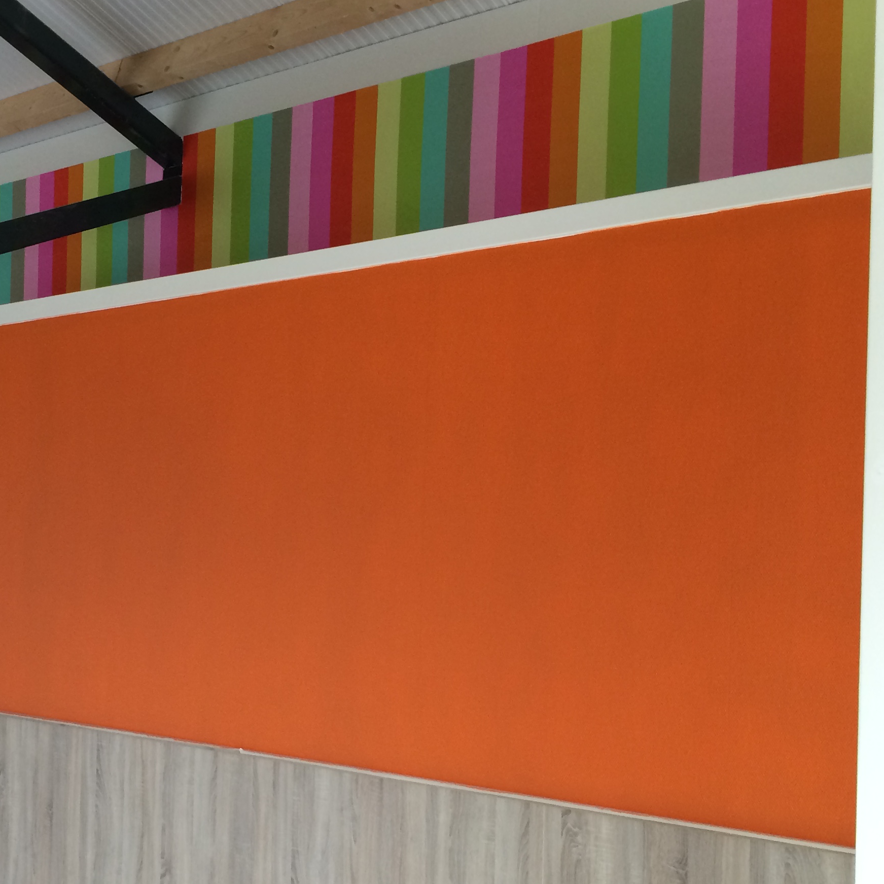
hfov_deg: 33.8
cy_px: 545
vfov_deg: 35.2
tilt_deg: +1.5
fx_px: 1387
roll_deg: -0.4
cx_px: 124
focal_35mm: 48
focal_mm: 4.15
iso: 50
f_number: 2.2
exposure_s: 1/30
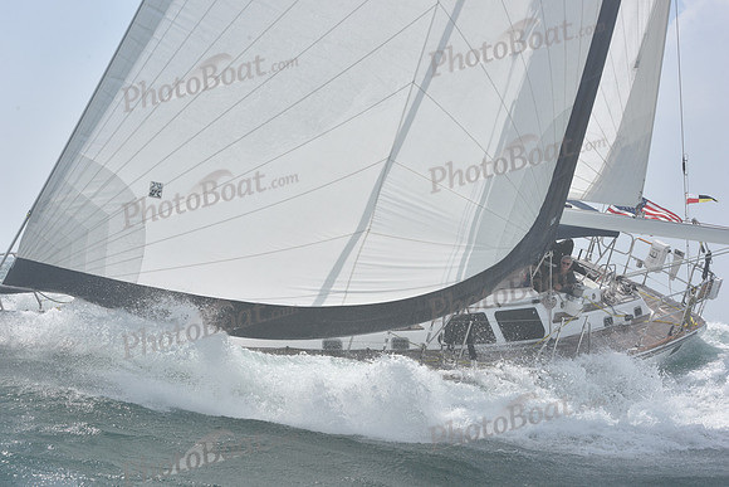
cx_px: 364
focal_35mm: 70
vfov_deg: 19.5
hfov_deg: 28.8
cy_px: 244
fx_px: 1418
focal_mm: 70
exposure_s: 1/800
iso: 320
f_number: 13
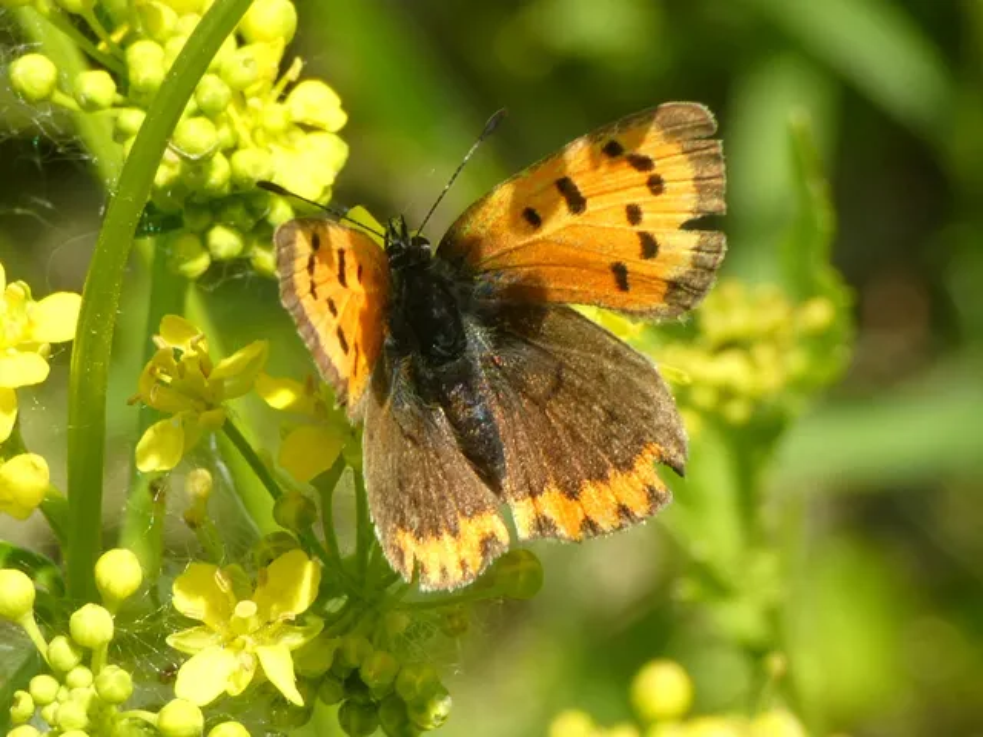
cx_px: 492
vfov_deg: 11.6
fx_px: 3635
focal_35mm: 128
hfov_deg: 15.4
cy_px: 368
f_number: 5.2
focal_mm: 22.9
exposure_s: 1/100
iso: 80
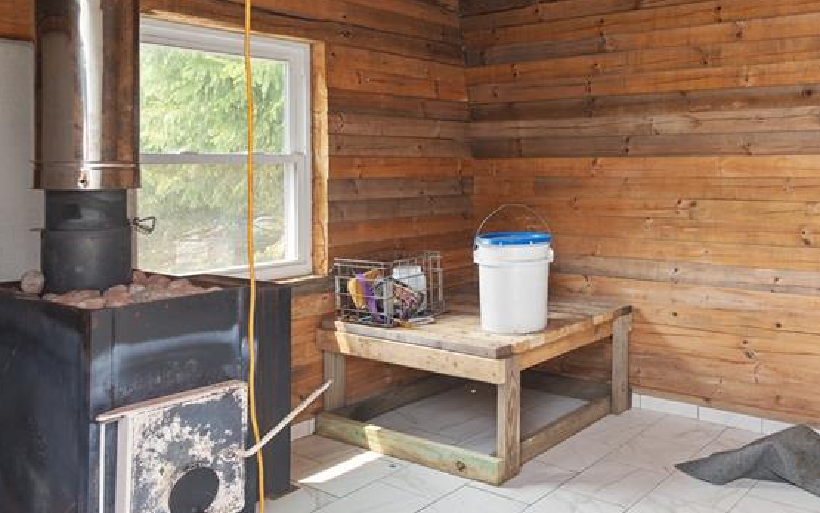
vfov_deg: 39.1
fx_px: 715
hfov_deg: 56.3
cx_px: 629
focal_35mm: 32
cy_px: 178
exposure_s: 1/40
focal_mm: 17
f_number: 9
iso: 400
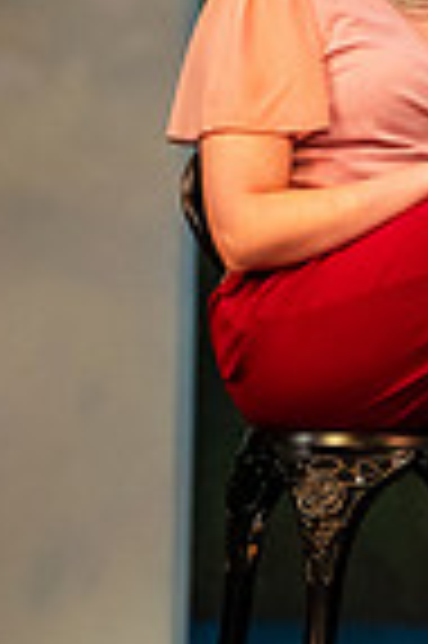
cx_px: 433
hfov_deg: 2.2
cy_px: 275
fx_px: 11244
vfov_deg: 3.3
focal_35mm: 629
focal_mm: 200
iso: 4000
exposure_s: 1/250
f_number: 2.8
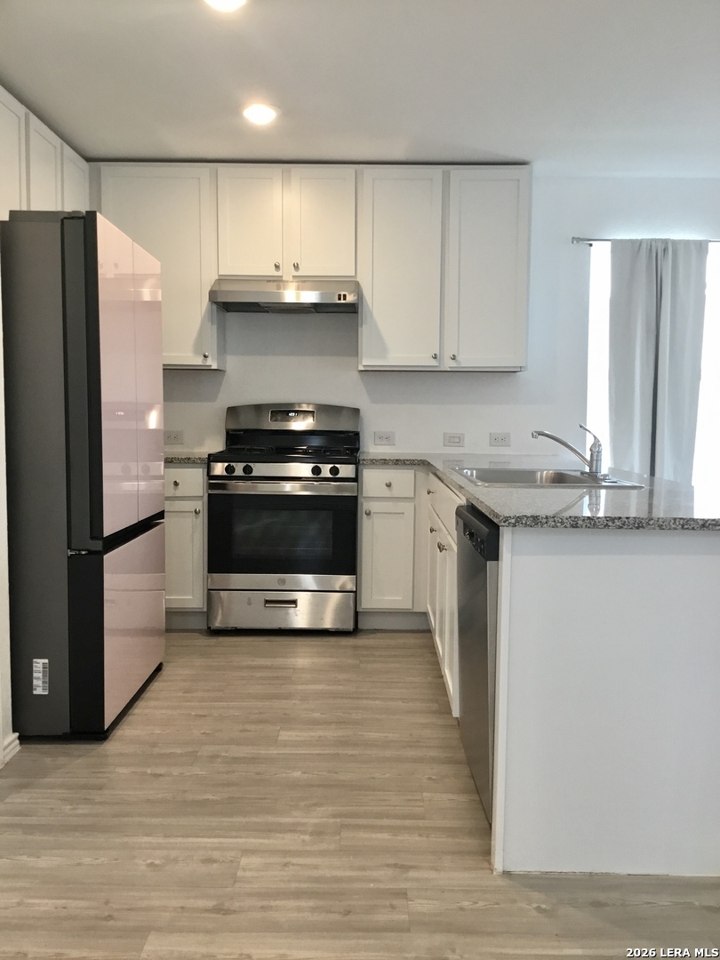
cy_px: 480
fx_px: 860
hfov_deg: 45.4
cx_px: 360
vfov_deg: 58.4
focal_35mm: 31
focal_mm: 3.3
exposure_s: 1/30
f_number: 2.4
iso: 80
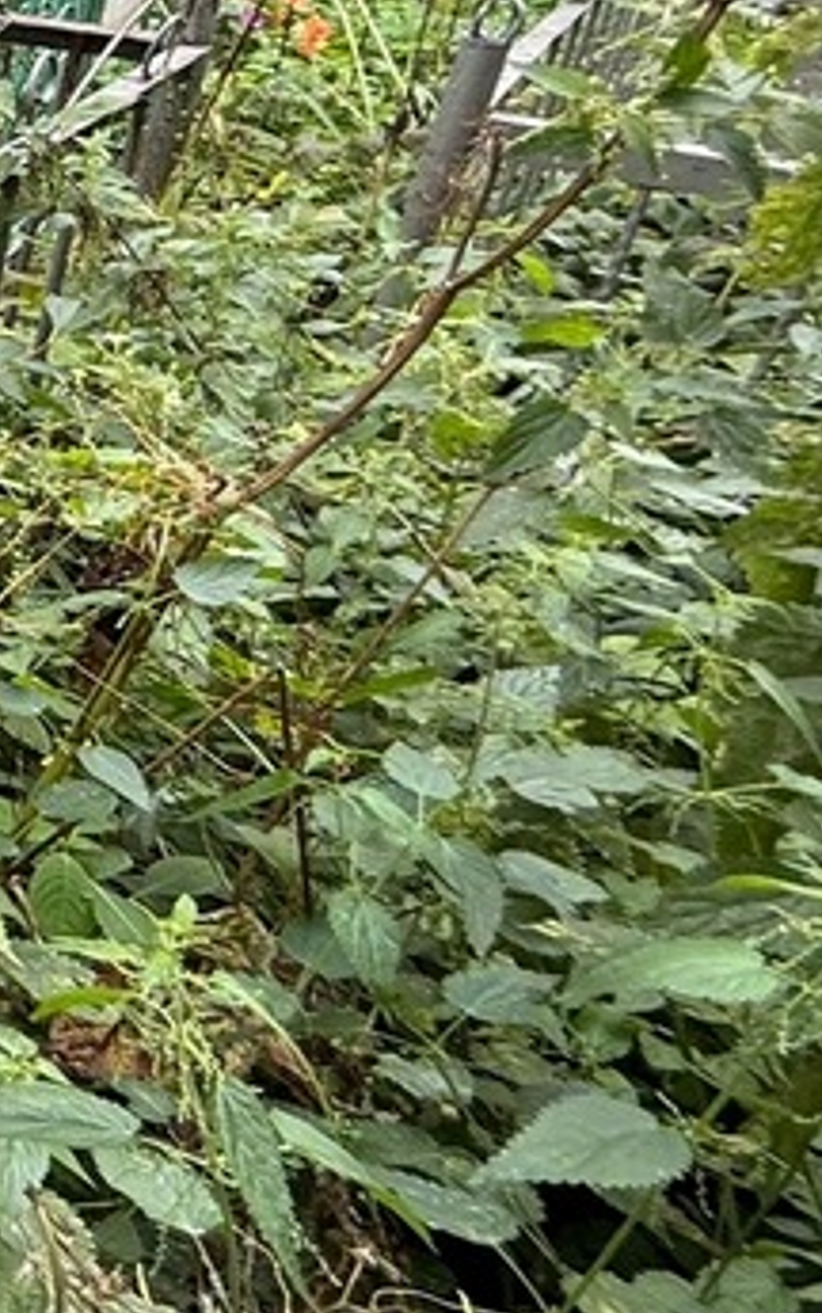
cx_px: -875
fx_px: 1575
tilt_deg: -26.8
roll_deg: +4.2
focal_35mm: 44
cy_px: 301
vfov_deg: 43.5
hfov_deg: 18.1
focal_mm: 2.22
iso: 80
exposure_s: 1/99
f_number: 2.2
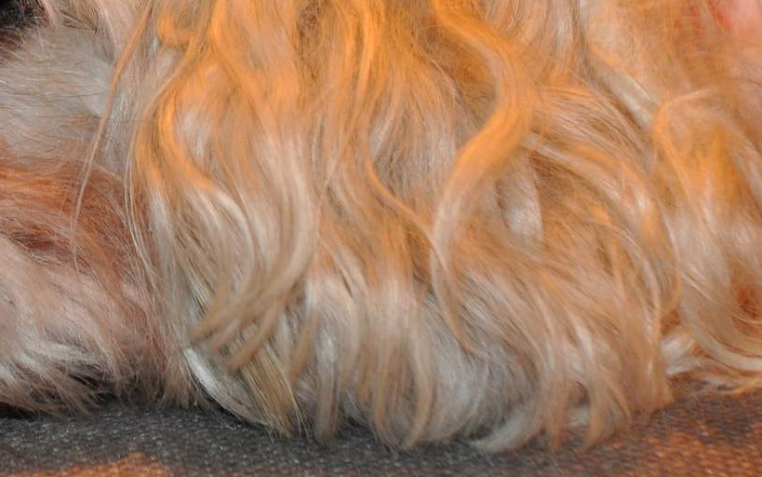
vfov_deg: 2.7
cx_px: -162
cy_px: -98
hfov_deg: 4.4
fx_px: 9912
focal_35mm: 477
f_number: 6
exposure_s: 1/60
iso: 800
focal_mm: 125
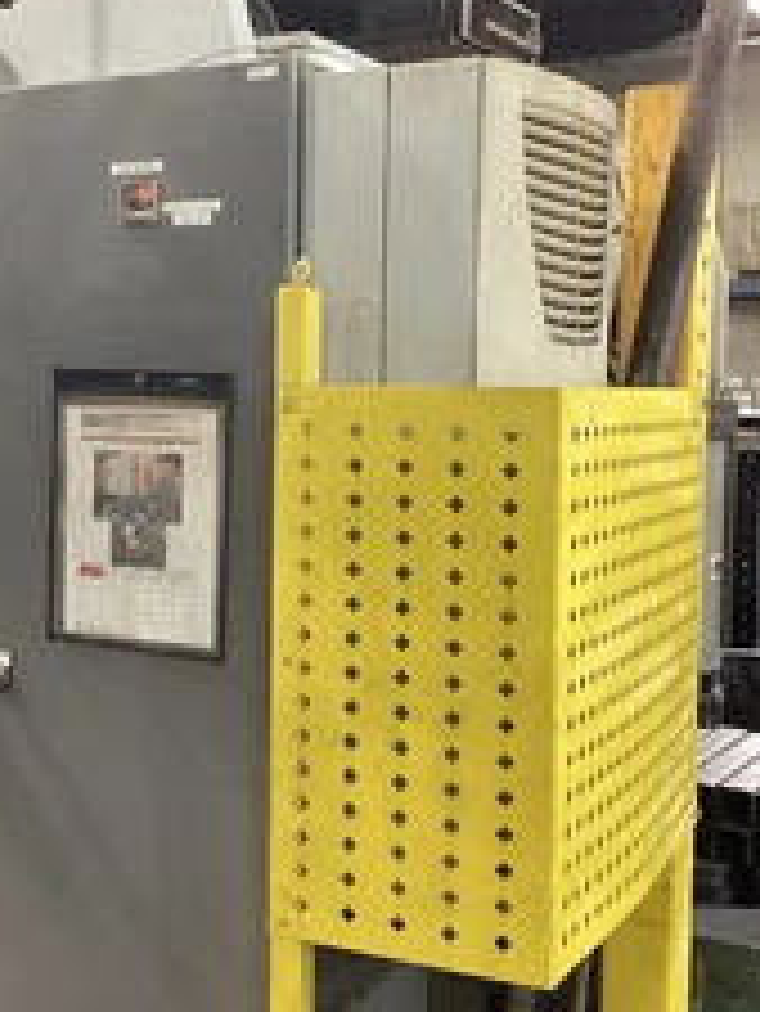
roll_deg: +0.0
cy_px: 477
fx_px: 1609
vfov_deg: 34.9
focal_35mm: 55
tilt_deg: -2.6
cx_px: 162
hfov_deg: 26.1
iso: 250
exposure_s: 1/40
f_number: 2.4
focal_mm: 3.3
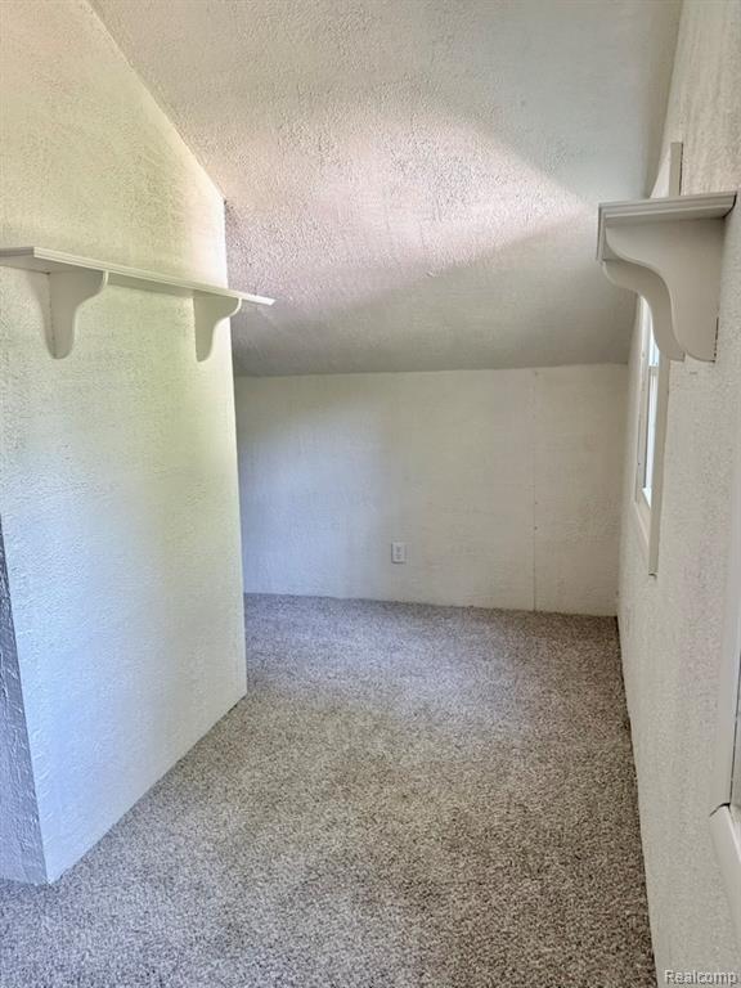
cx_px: 370
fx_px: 685
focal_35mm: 24
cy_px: 494
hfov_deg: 56.8
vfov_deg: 71.6
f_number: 1.78
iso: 200
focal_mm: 6.76
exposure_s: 1/78
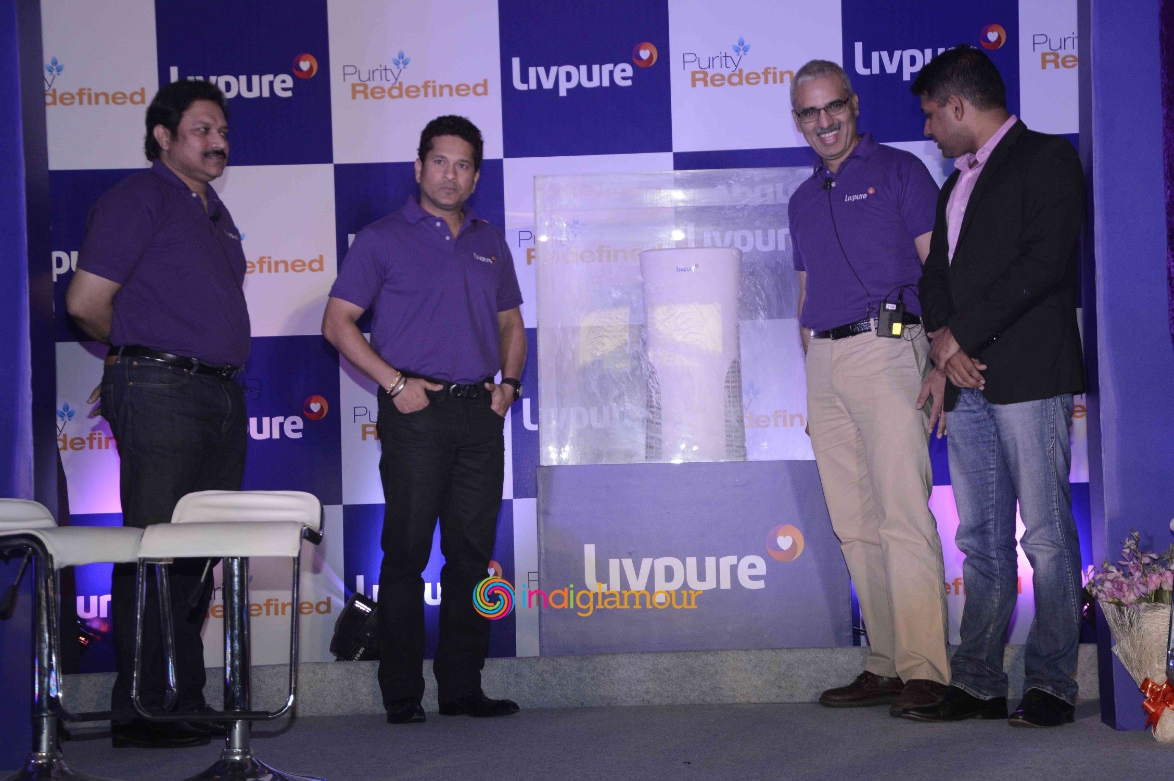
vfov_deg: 18.9
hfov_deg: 28.1
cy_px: 390
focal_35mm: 72
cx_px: 587
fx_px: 2346
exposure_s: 1/200
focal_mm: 48
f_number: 6.3
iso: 800
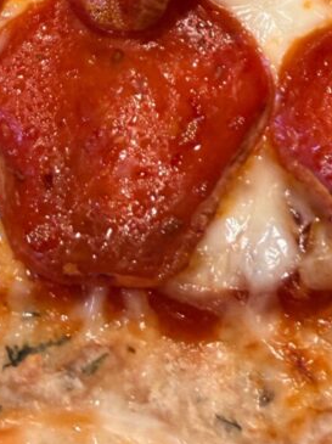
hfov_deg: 18.6
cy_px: -185
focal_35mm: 79
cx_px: 199
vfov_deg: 21.5
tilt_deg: -56.1
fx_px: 1012
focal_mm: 2.22
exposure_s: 1/60
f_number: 2.2
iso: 200
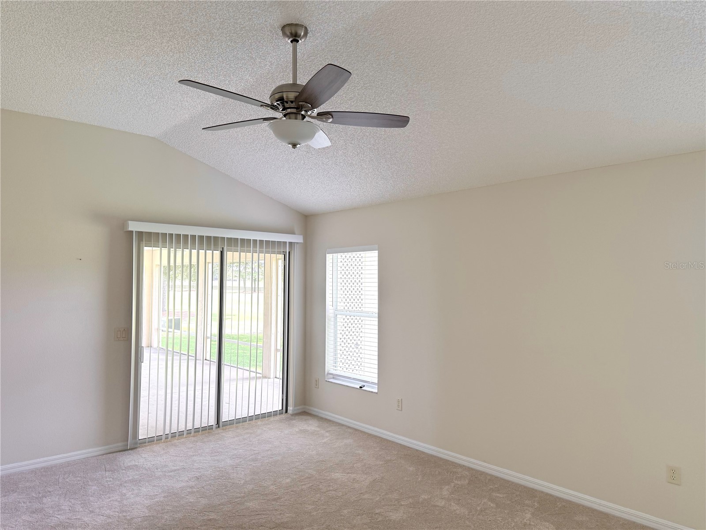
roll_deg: -0.8
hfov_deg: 71.6
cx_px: 353
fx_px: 489
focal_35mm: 24
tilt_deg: +2.4
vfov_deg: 56.8
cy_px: 265
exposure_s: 1/127
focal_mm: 6.76
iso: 125
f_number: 1.78
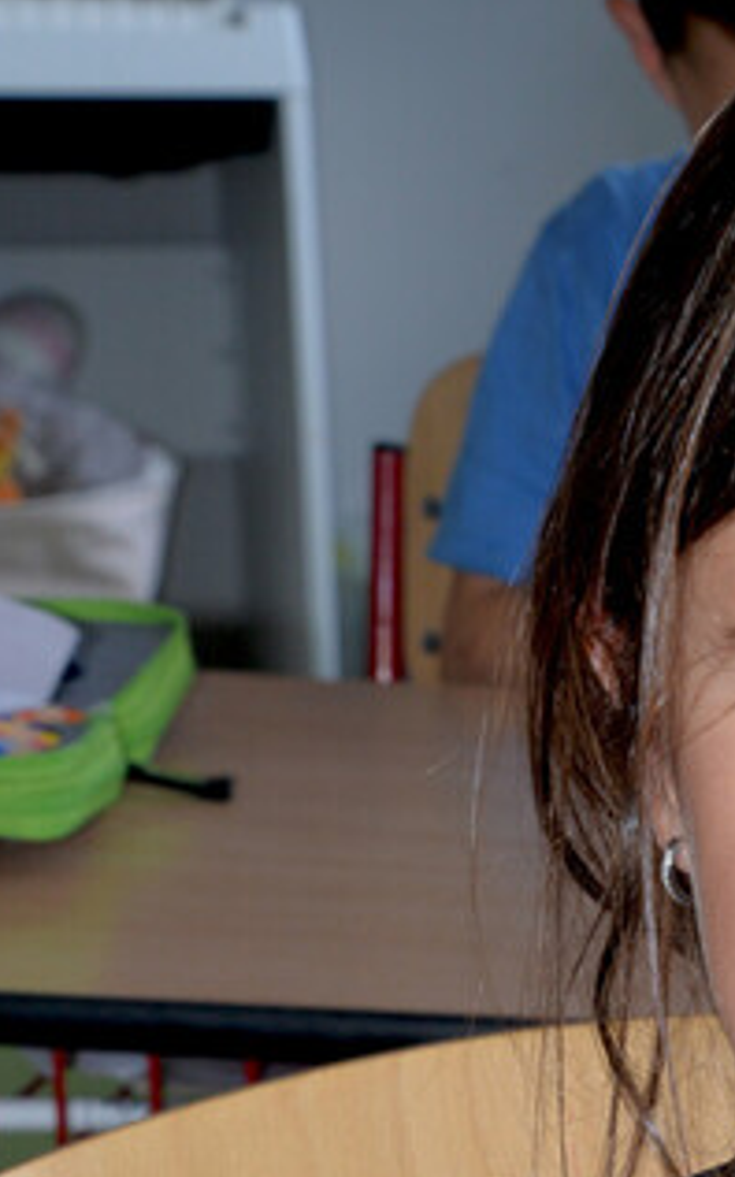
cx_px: 1082
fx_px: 5547
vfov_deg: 11.8
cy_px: 1448
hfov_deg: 7.5
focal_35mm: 173
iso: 640
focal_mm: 56
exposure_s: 1/80
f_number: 11
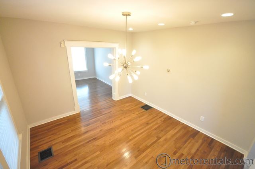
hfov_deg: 100.5
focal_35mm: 15
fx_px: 106
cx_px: 128
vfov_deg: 77.2
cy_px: 84
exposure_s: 1/160
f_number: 4
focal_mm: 10
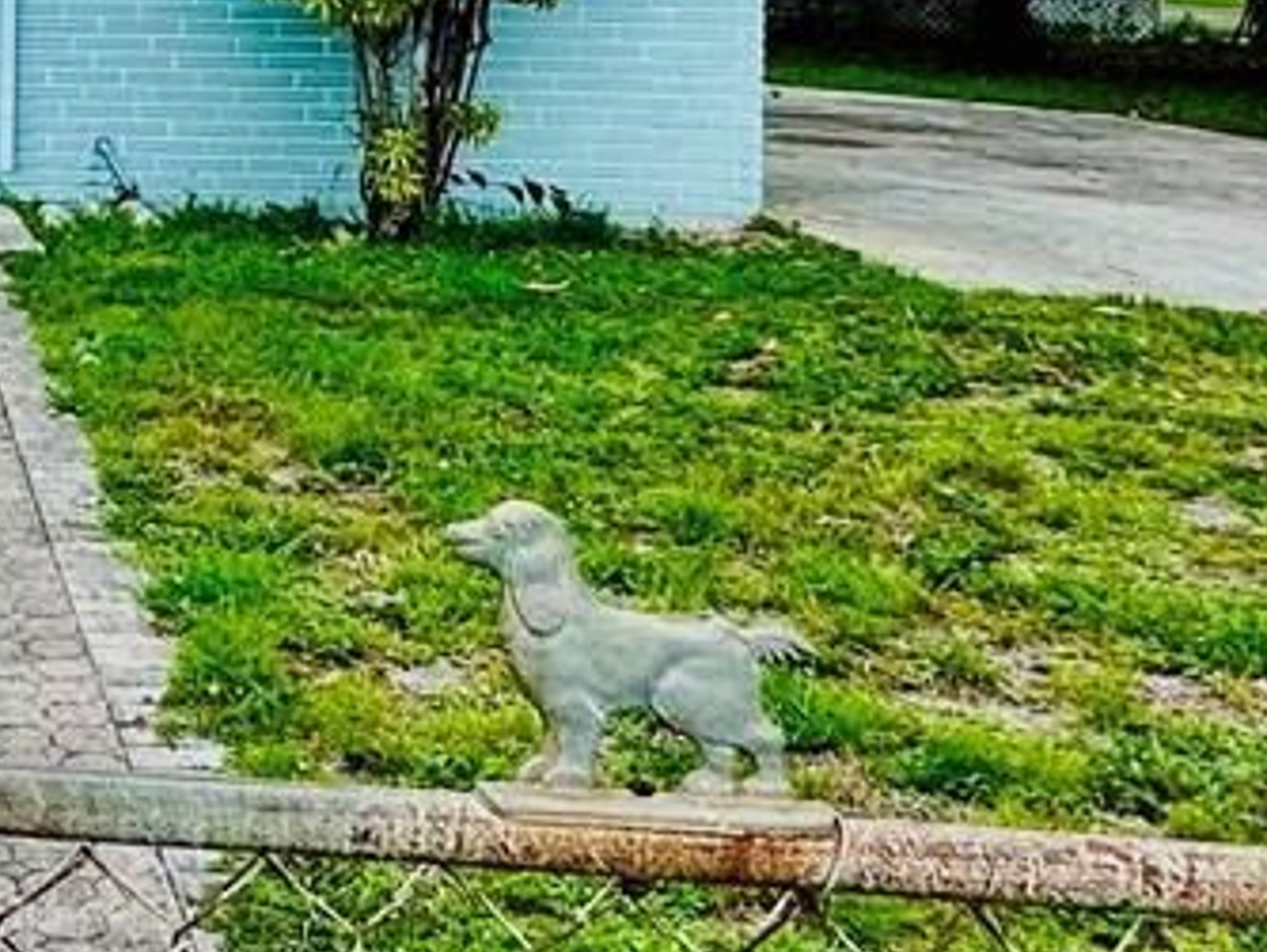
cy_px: -83
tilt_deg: -0.5
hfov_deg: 24.9
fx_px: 2454
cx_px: -410
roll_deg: -0.4
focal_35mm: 67
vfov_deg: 20.9
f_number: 2.2
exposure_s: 1/1335
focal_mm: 2.22
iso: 50
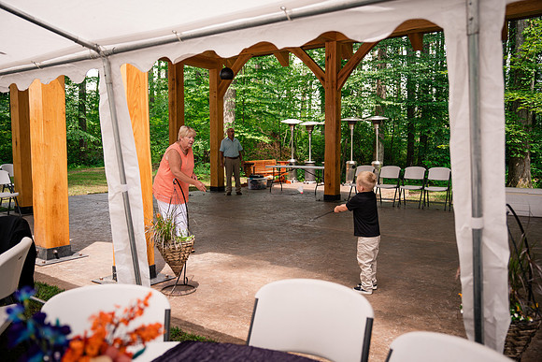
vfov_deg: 42.3
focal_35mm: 31
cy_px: 181
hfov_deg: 60.3
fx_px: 467
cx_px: 271
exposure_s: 1/500
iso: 250
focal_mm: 31
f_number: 2.8
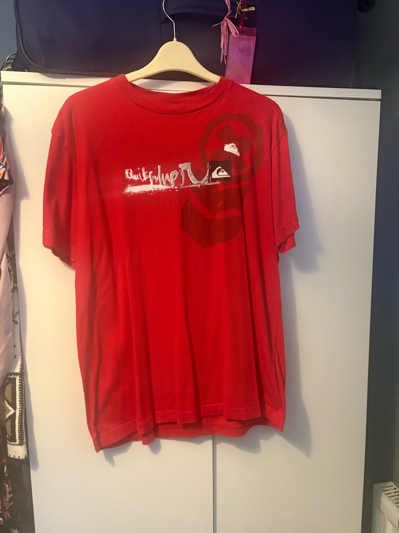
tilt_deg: -5.4
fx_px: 400
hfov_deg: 53.1
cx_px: 200
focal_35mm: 26
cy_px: 266
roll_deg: +0.4
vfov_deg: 67.3
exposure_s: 1/33
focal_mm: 5.96
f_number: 1.6
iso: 500
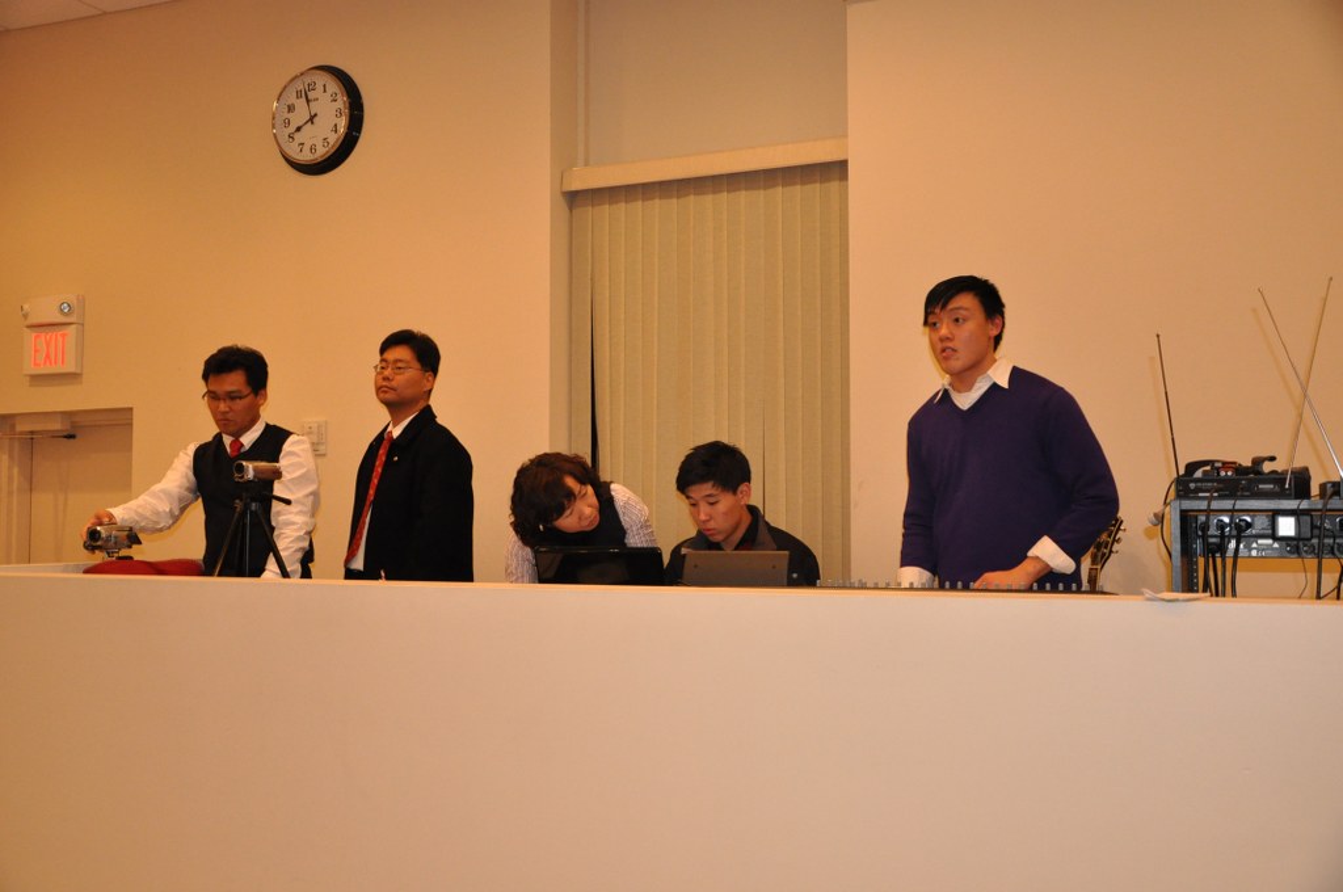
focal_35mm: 36
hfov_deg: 53.2
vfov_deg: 36.8
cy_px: 446
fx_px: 1341
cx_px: 672
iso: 1600
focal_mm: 24
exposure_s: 1/60
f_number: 3.8
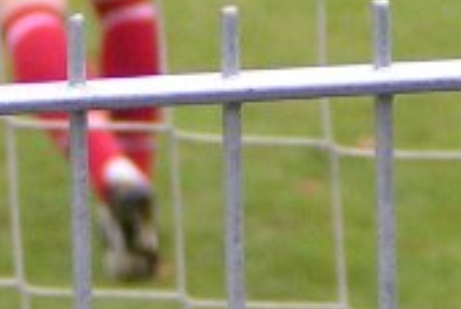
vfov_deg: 2.0
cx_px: 99
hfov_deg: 3.0
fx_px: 8869
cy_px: -193
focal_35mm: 692
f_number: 3.5
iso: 160
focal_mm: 21.9
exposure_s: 1/160
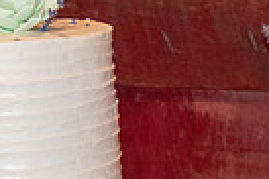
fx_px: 2612
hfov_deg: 5.9
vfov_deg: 3.9
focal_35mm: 350
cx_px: 79
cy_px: 282
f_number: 5.6
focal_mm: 55
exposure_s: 1/60
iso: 2200
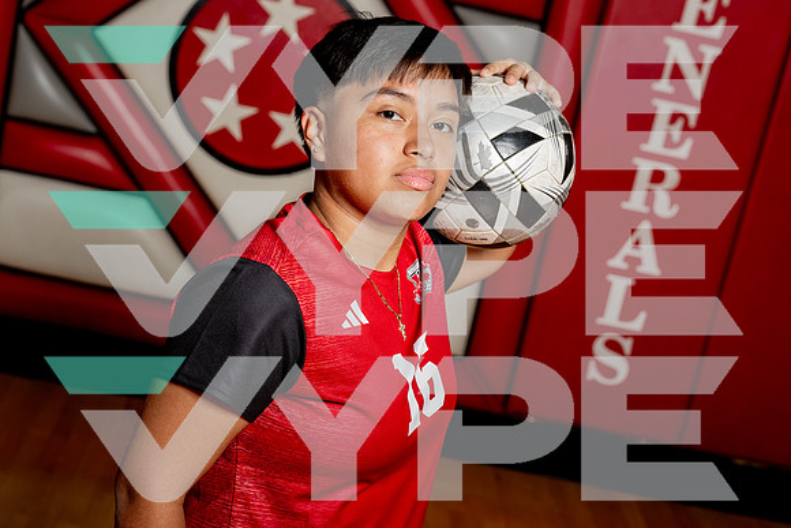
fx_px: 1605
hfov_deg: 27.7
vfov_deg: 18.7
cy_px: 264
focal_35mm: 73
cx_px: 396
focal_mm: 70
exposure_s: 1/250
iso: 640
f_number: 5.6
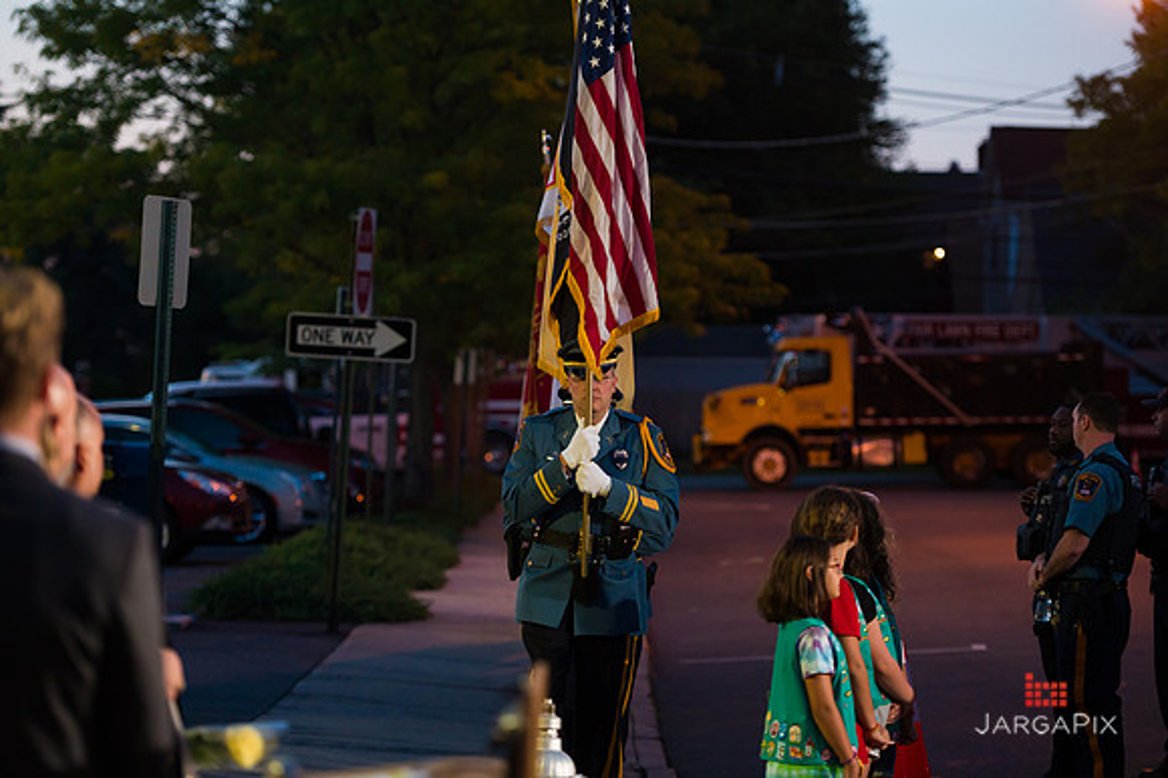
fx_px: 3761
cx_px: 584
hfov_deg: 17.7
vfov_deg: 11.8
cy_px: 389
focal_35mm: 116
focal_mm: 116
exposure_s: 1/100
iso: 3200
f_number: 3.2
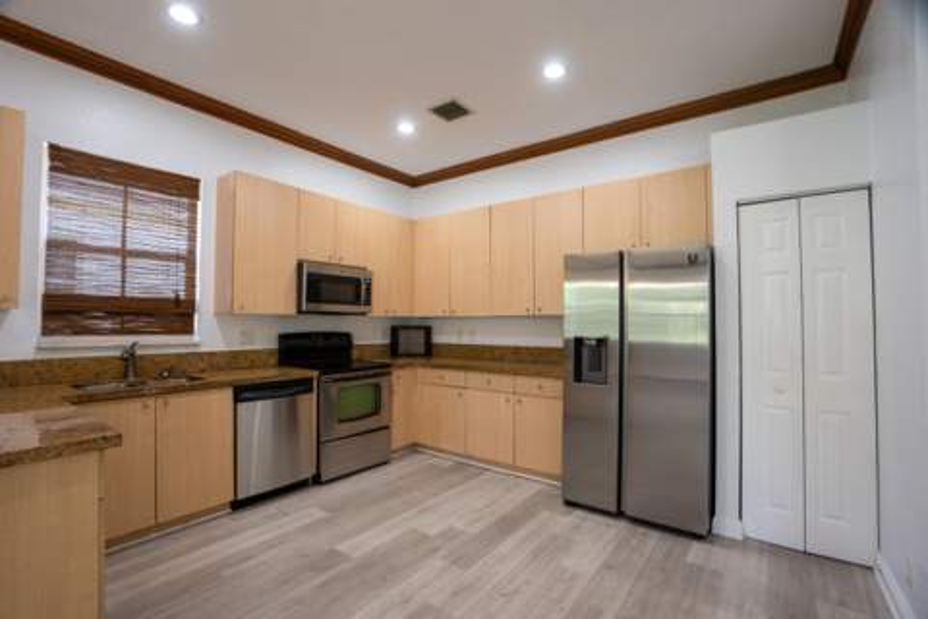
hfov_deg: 96.7
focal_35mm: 16
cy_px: 310
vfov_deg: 73.7
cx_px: 464
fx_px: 412
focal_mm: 16
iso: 100
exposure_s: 1/3
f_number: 8
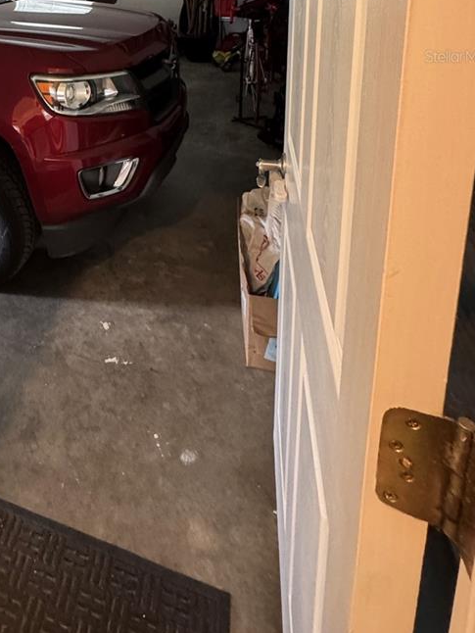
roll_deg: +5.1
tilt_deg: -12.6
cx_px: 54
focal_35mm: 26
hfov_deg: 48.0
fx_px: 475
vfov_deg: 57.2
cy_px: 56
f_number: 2.2
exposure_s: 1/60
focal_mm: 2.22
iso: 1000
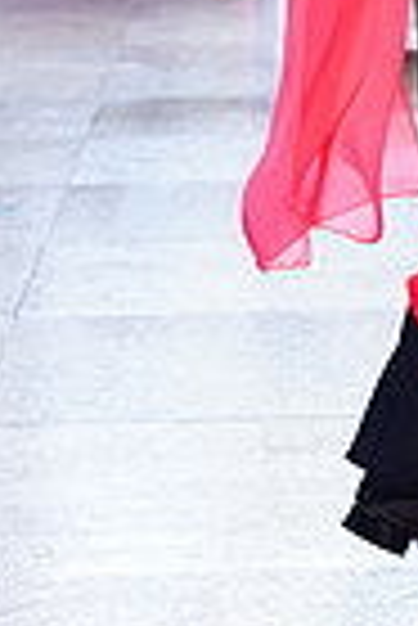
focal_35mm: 237
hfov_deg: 5.7
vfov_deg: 8.4
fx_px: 4117
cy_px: -387
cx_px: 784
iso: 1250
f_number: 4
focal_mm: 57
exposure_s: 1/500
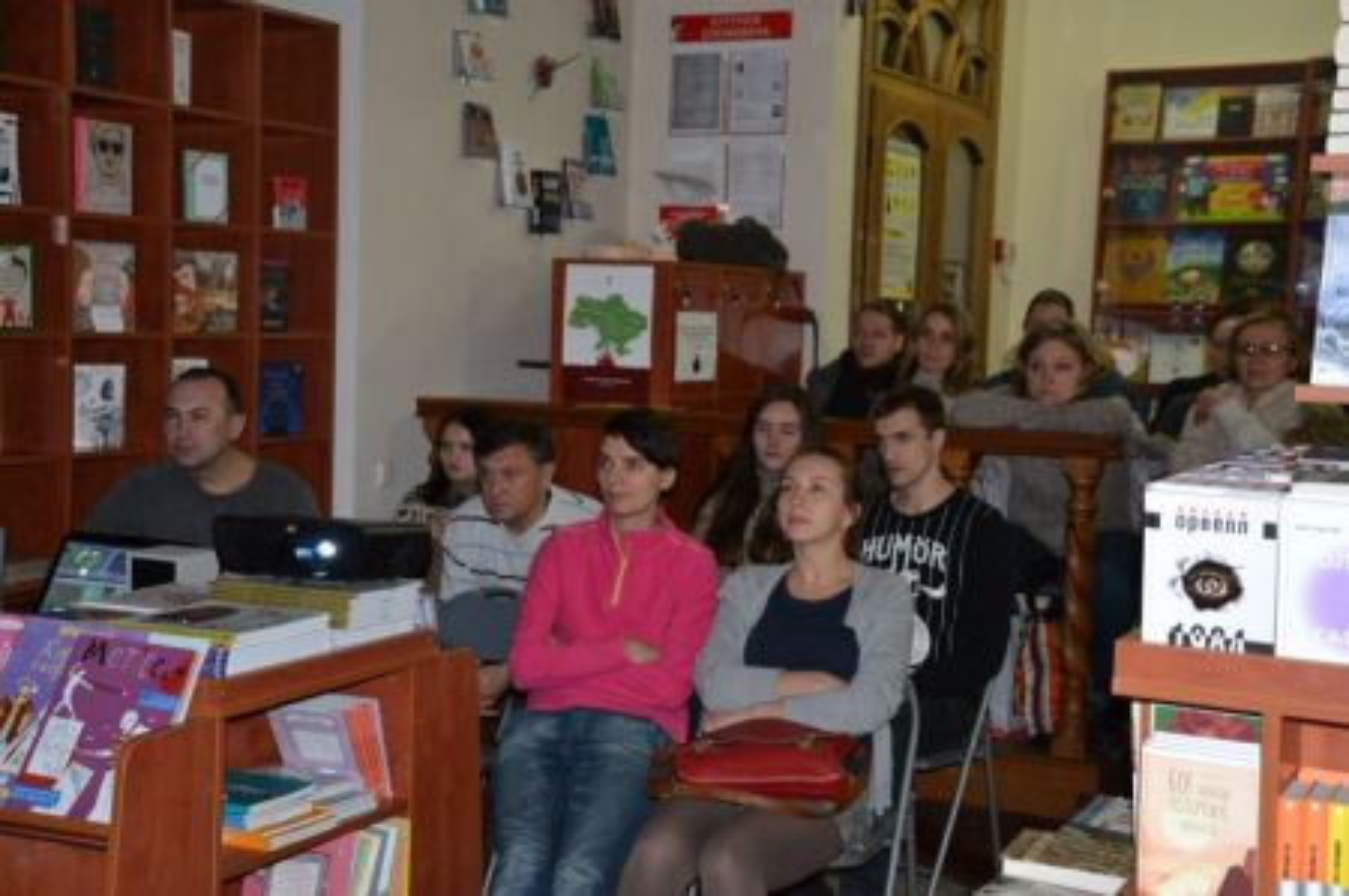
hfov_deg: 38.9
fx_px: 1909
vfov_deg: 26.4
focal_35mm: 51
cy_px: 448
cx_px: 674
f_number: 4.2
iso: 3200
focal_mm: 34
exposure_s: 1/60
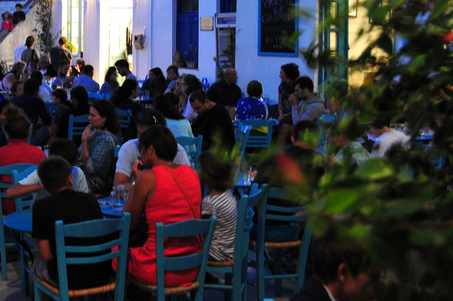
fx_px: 729
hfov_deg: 32.3
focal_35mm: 58
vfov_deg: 22.7
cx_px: 20
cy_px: 22
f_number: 5
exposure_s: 1/1.3
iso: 800
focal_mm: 20
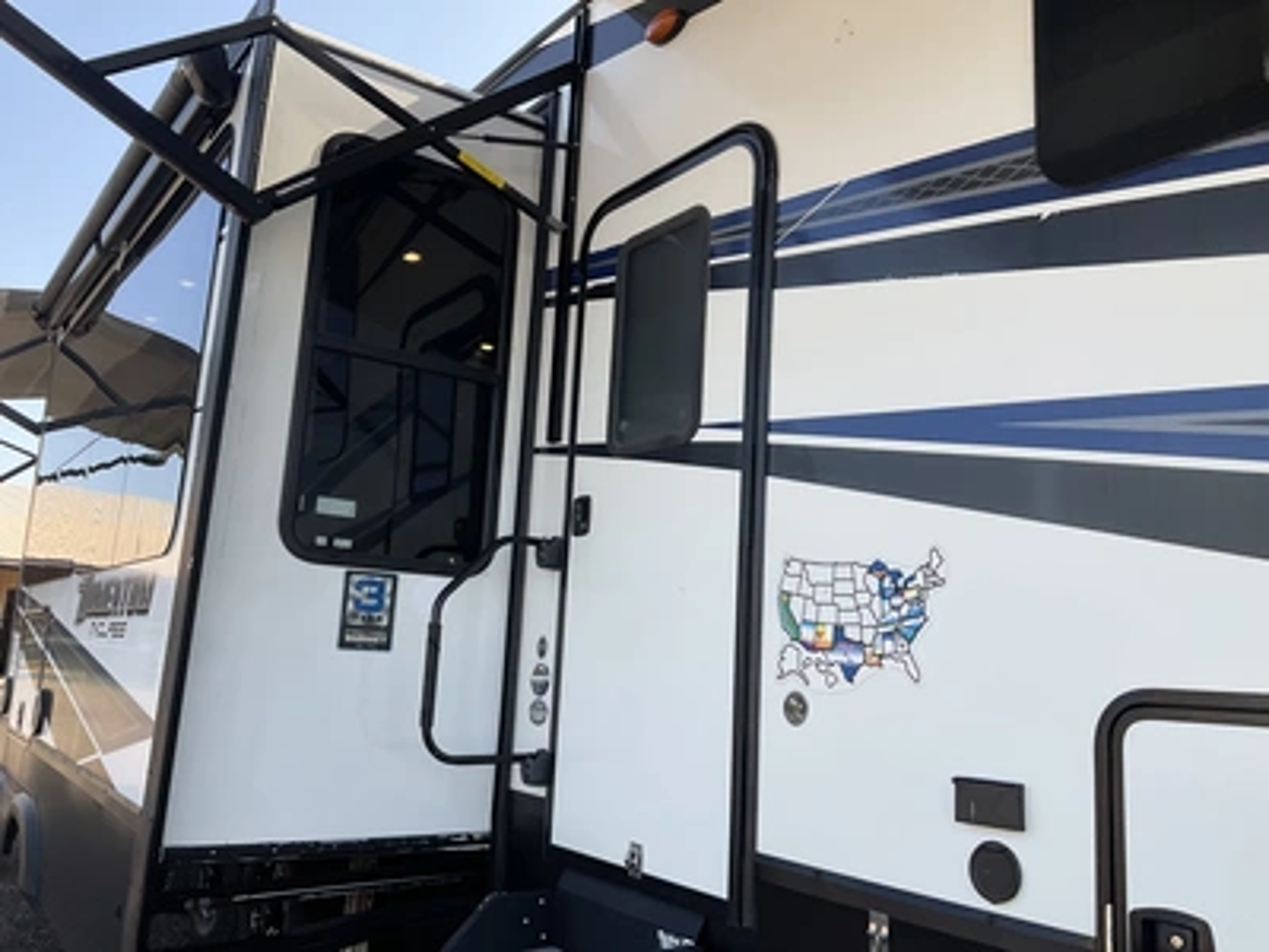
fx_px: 1063
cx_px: 634
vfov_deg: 48.2
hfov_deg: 61.7
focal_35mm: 29
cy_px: 476
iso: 25
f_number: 1.8
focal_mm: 3
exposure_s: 1/486
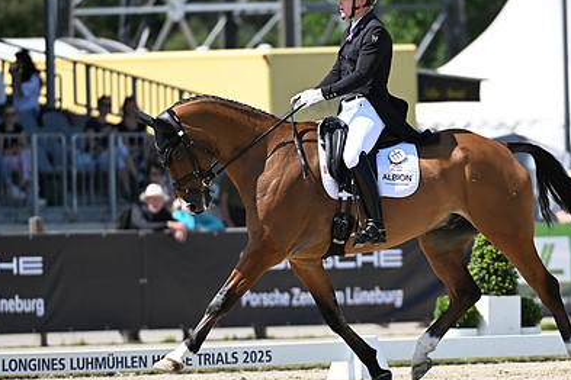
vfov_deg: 2.3
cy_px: 173
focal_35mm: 591
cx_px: 405
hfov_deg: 3.5
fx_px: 9373
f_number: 5
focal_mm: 400
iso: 500
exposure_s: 1/1600
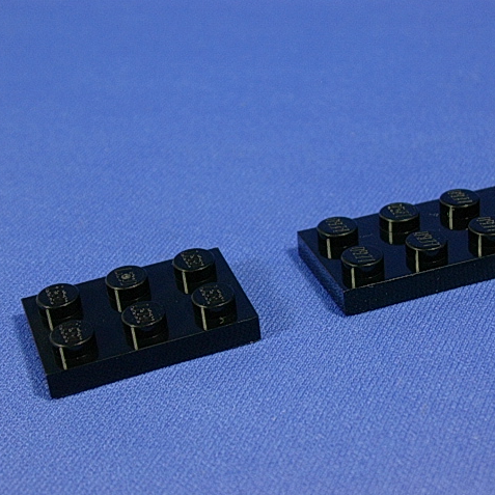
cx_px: 302
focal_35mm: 89
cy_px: 247
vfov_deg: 19.5
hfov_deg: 19.5
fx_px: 1440
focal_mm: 11.3
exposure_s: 1/7.1
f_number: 3.8
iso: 70
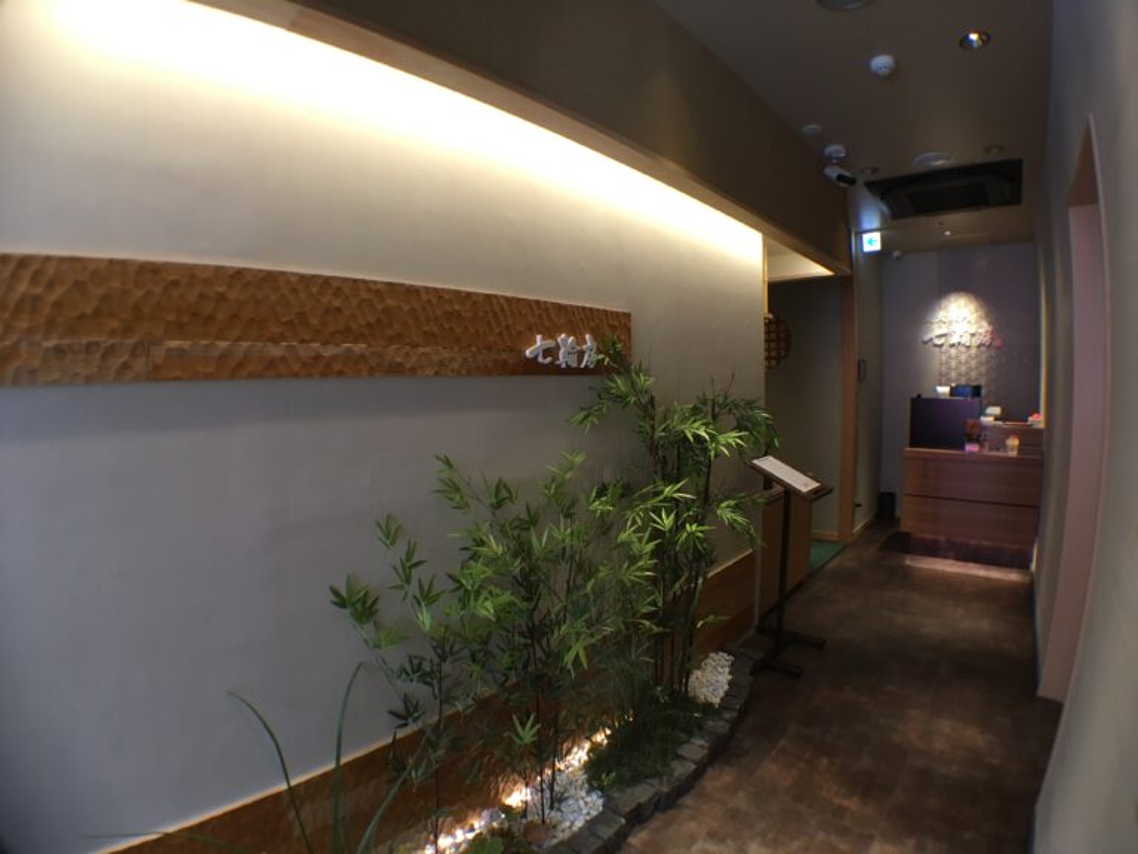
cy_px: 427
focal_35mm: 29
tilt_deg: -4.9
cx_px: 569
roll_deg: +0.8
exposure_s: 1/33
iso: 100
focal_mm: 4.15
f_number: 2.2
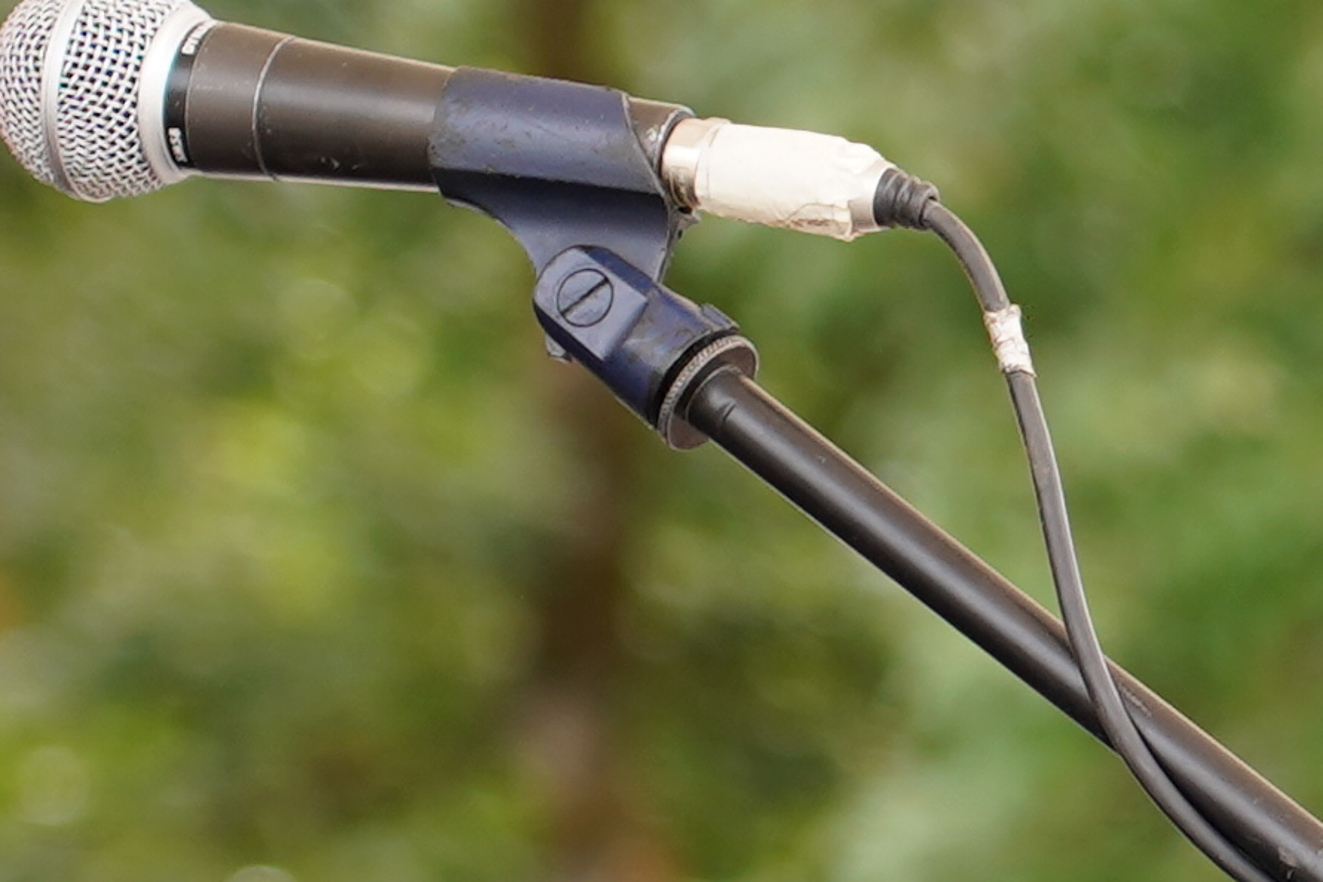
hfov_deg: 3.7
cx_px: 2131
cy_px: 1140
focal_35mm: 559
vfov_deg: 2.5
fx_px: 20542
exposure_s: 1/160
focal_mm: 83
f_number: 4
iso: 160
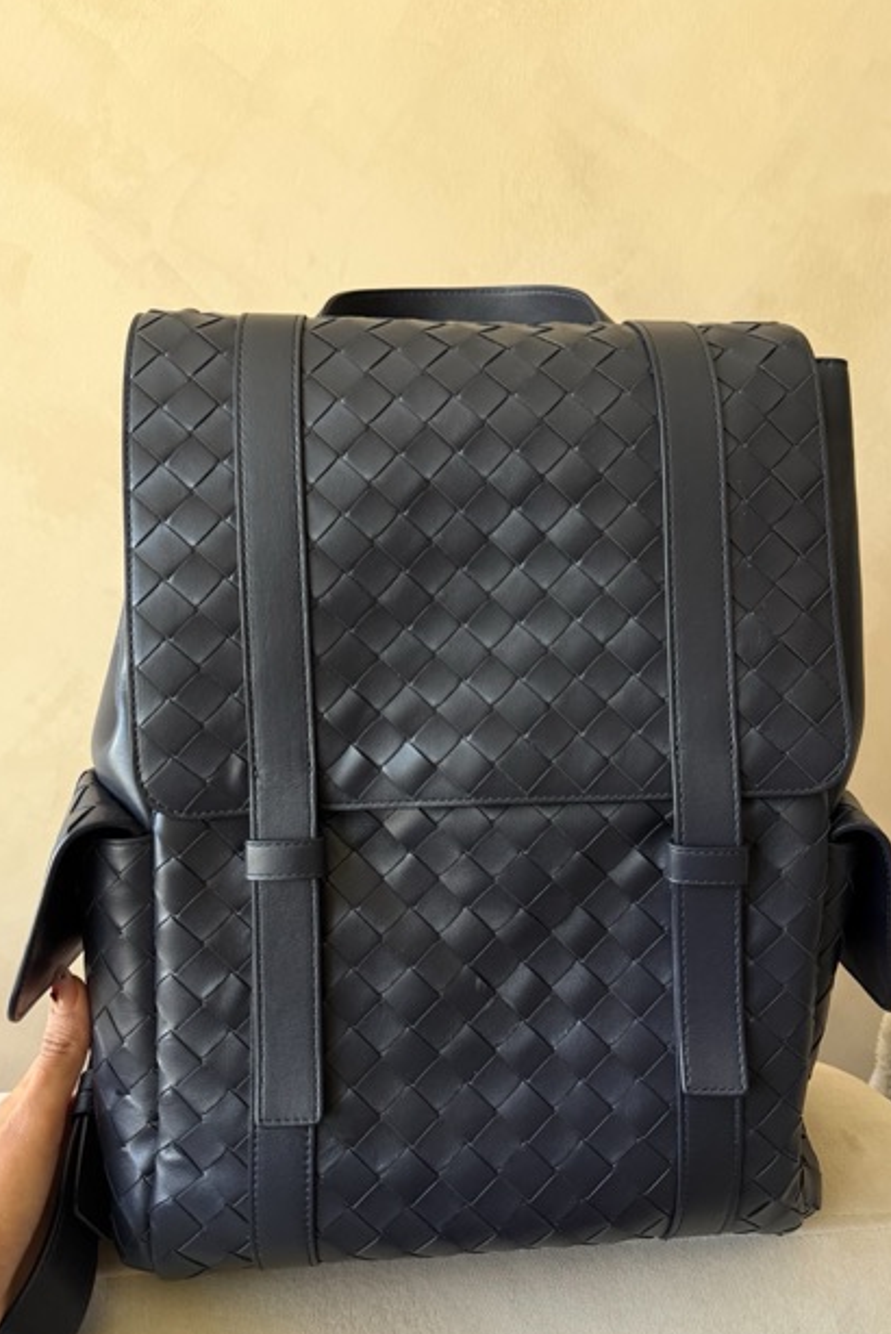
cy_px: 671
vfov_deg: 69.4
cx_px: 480
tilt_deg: -9.9
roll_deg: +0.8
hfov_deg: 49.6
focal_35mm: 26
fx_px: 964
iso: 400
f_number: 1.78
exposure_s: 1/60
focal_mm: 6.76
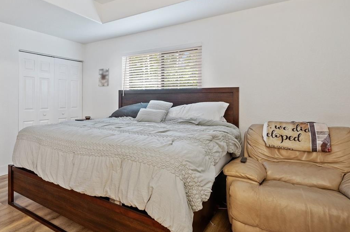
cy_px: 98
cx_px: 109
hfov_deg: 75.4
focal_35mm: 22
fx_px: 214
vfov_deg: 56.8
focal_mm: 14
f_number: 8
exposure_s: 3
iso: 200
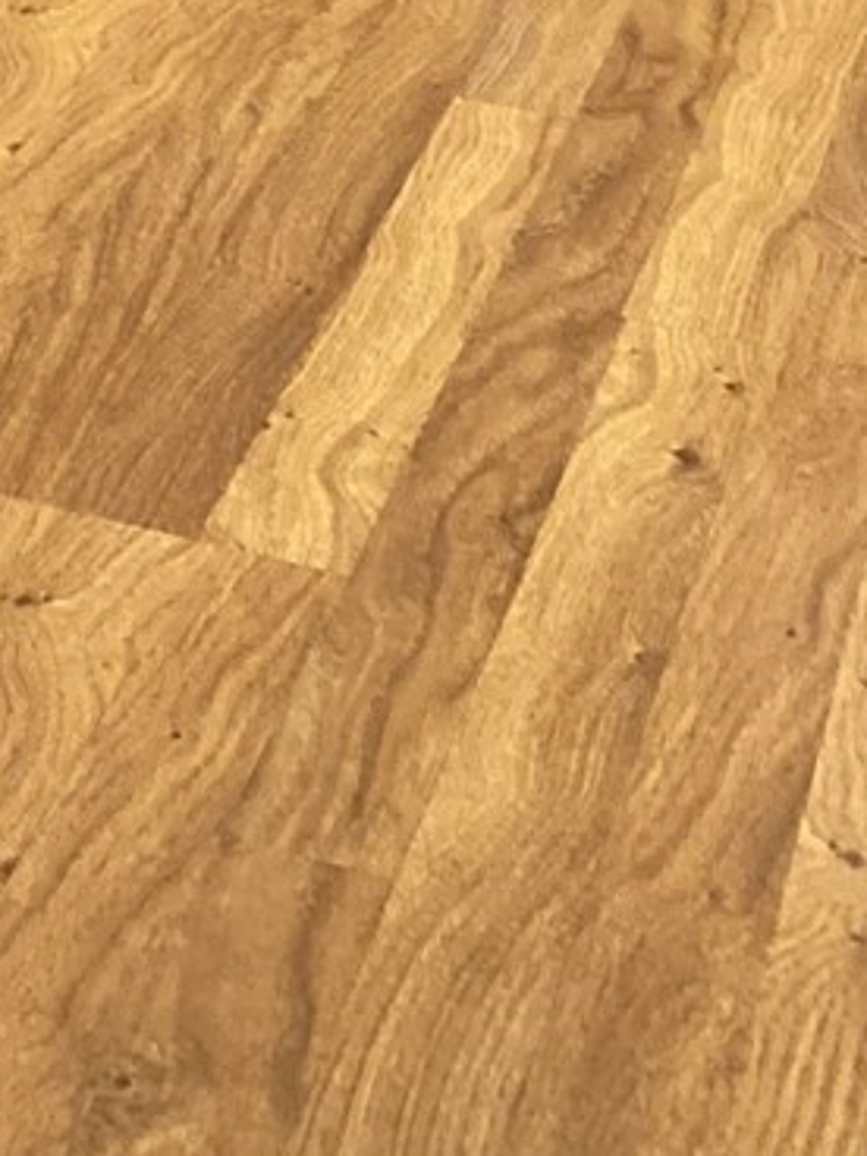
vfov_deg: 14.2
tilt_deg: -4.6
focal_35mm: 117
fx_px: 3907
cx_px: -521
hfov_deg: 12.0
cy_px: -1121
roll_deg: -0.4
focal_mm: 3.99
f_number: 1.8
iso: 160
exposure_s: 1/60
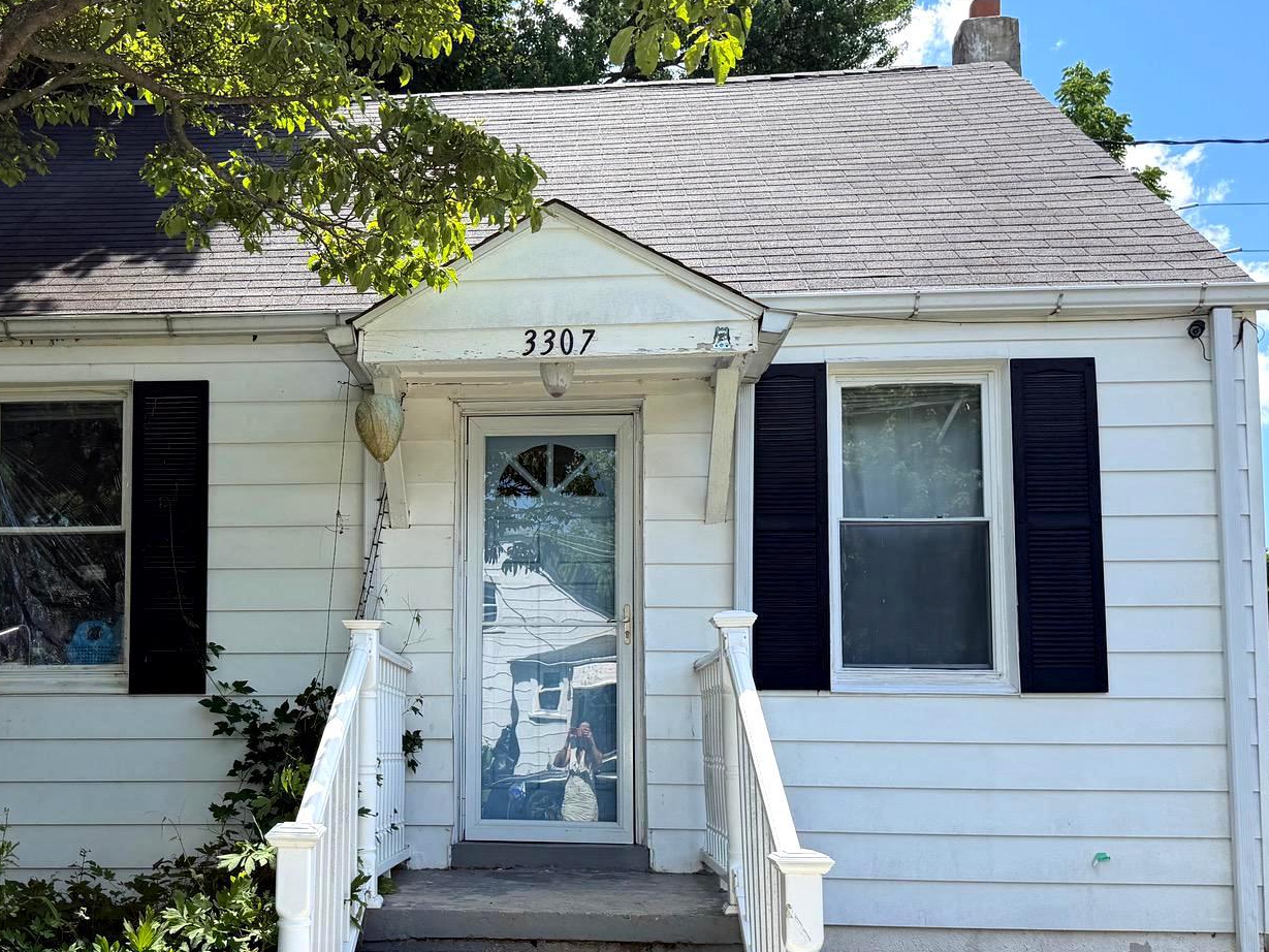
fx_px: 1467
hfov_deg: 46.1
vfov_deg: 35.8
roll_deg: +0.4
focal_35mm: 40
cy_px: 596
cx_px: 433
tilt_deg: +5.6
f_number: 1.78
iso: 80
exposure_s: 1/2232
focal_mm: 6.76
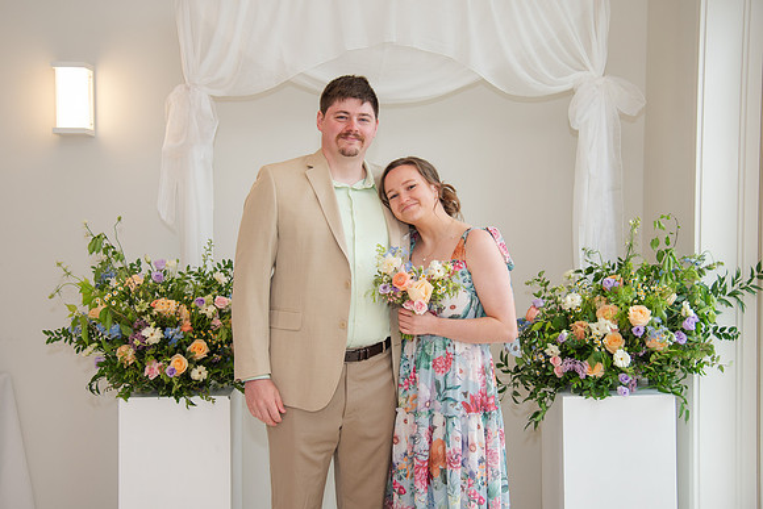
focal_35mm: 42
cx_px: 361
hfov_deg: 46.2
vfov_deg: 31.8
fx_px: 894
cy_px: 235
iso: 250
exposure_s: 1/200
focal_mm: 38
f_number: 4
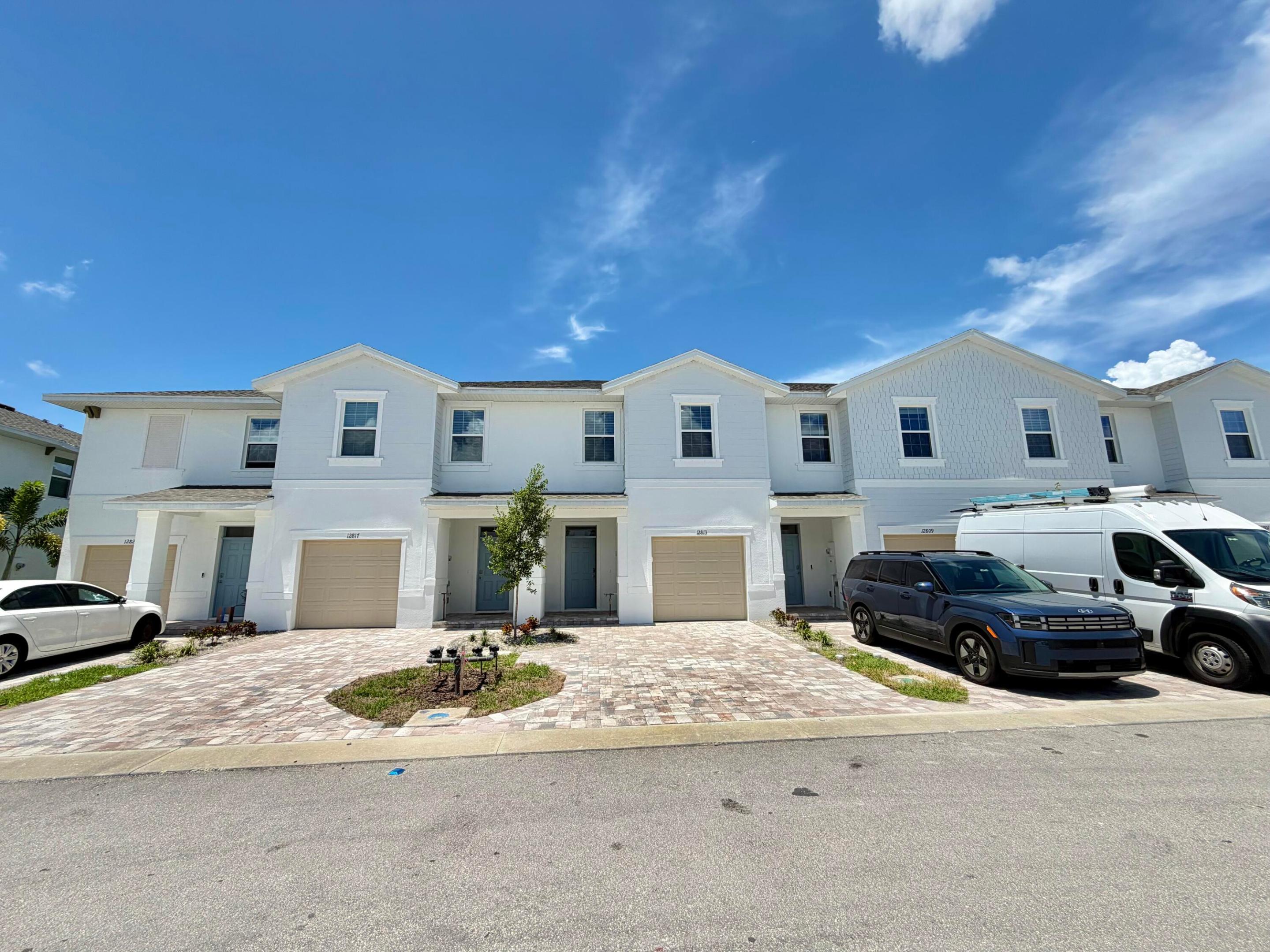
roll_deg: -1.0
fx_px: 514
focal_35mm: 14
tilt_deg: +10.4
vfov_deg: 85.7
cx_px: 635
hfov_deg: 102.1
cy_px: 476
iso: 20
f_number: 2.2
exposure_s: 1/1211
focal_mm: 2.22
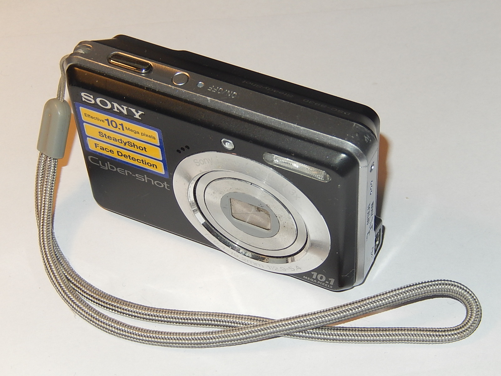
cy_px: 188
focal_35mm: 85
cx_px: 250
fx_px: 1230
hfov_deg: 23.0
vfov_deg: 17.4
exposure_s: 1/30
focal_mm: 15.2
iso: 200
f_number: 10.2
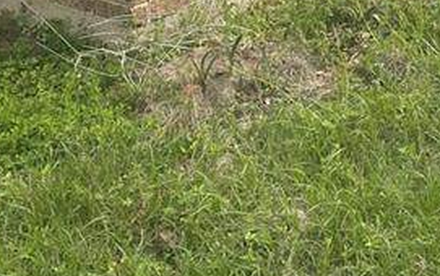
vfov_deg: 15.0
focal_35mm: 75
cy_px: -227
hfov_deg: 25.9
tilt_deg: -7.7
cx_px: 450
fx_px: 900
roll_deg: +1.5
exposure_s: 1/1011
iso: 32
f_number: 1.6
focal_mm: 5.1
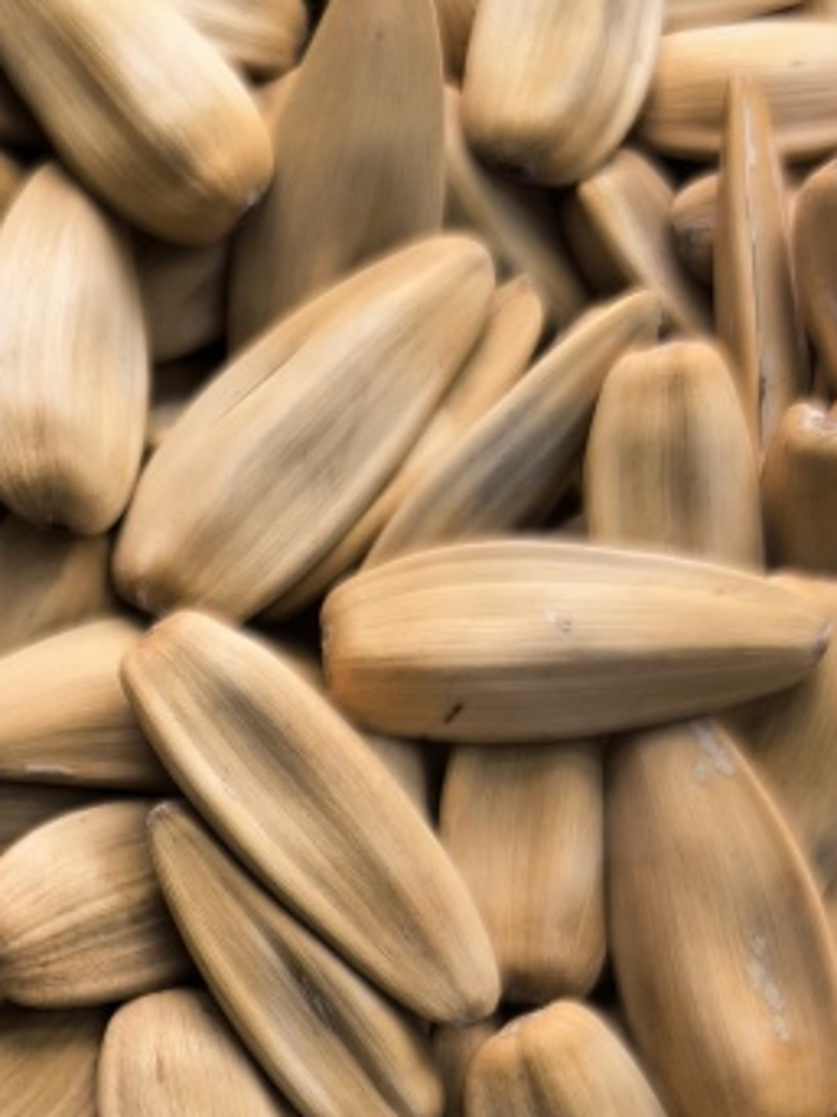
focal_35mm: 84
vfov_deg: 21.3
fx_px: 2710
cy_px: 1418
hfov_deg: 16.7
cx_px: -202
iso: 1600
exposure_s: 1/1119
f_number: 2
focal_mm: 6.98
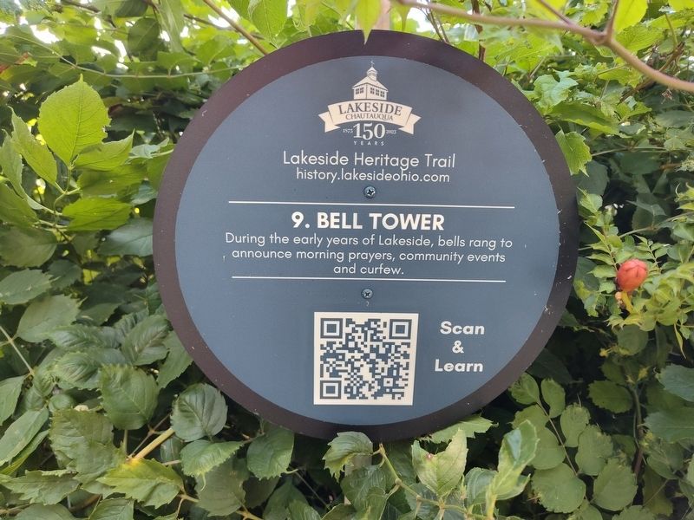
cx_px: 347
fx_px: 461
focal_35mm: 23
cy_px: 260
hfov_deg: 73.9
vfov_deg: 58.9
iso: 409
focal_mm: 5.56
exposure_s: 1/120
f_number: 1.8
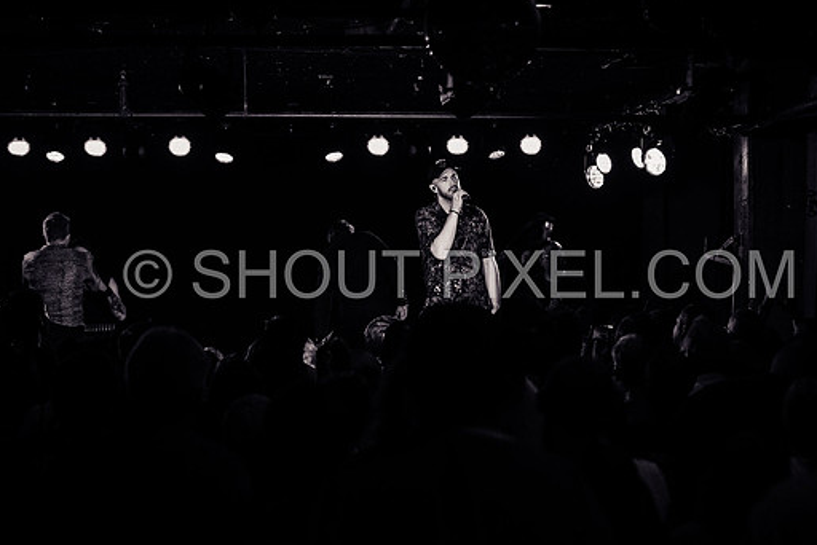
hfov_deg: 21.2
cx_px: 461
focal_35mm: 96
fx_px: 2180
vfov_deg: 14.3
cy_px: 275
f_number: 3.5
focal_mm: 83
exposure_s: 1/250
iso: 640
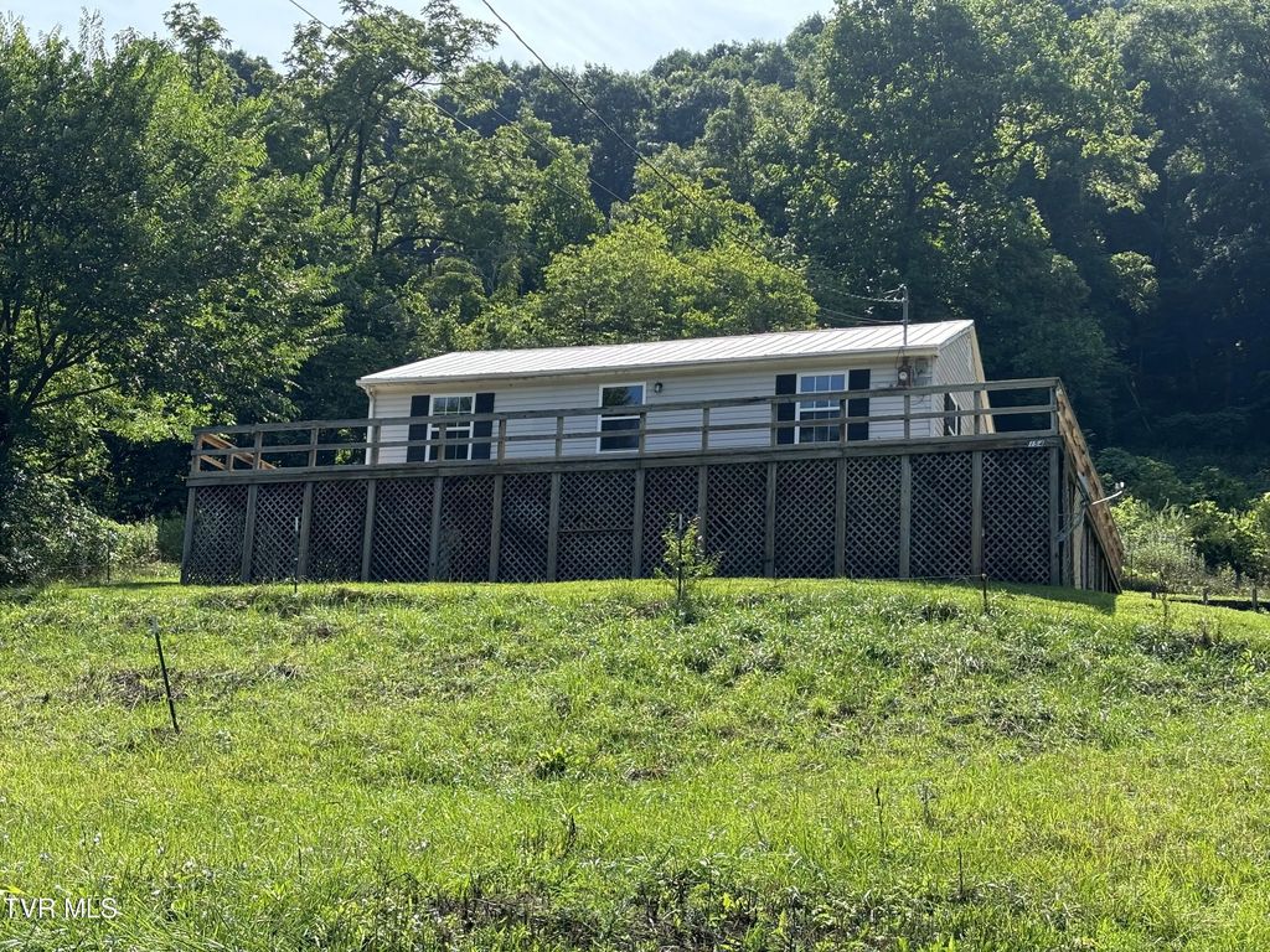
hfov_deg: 36.8
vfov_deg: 28.0
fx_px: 1908
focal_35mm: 52
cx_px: 635
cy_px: 476
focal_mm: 5.96
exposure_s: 1/1248
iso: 32
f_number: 1.6
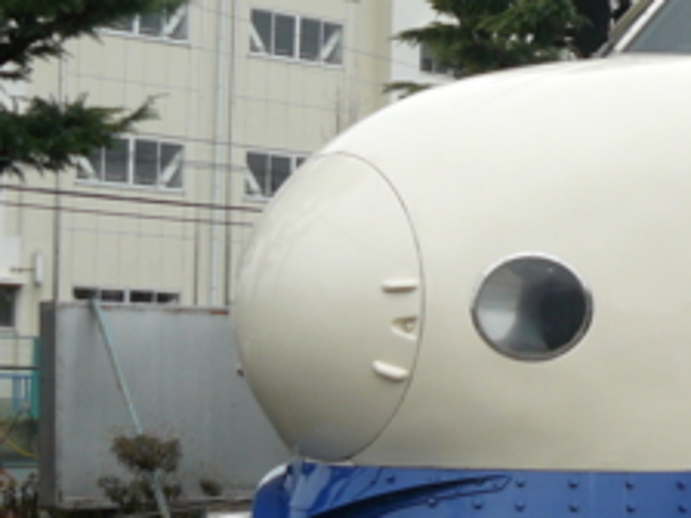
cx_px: 697
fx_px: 1797
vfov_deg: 16.4
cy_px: 345
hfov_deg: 21.0
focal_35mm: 90
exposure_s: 1/640
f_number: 2.8
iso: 100
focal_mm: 6
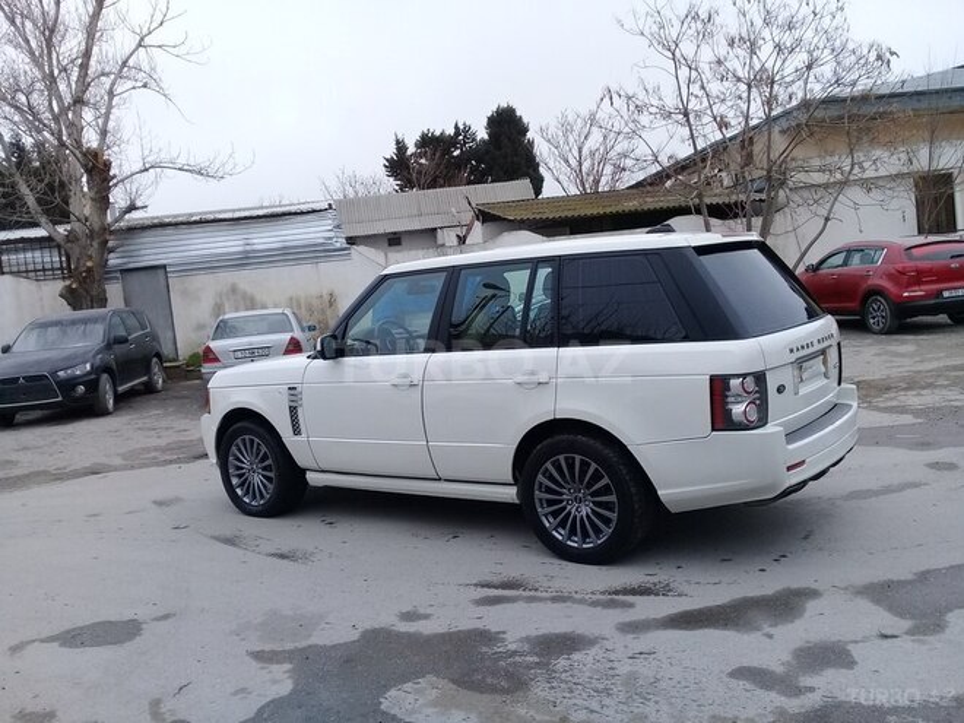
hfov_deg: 58.4
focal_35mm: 31
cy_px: 362
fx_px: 863
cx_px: 482
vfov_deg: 45.4
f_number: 2.2
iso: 50
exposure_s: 1/524
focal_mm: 3.3
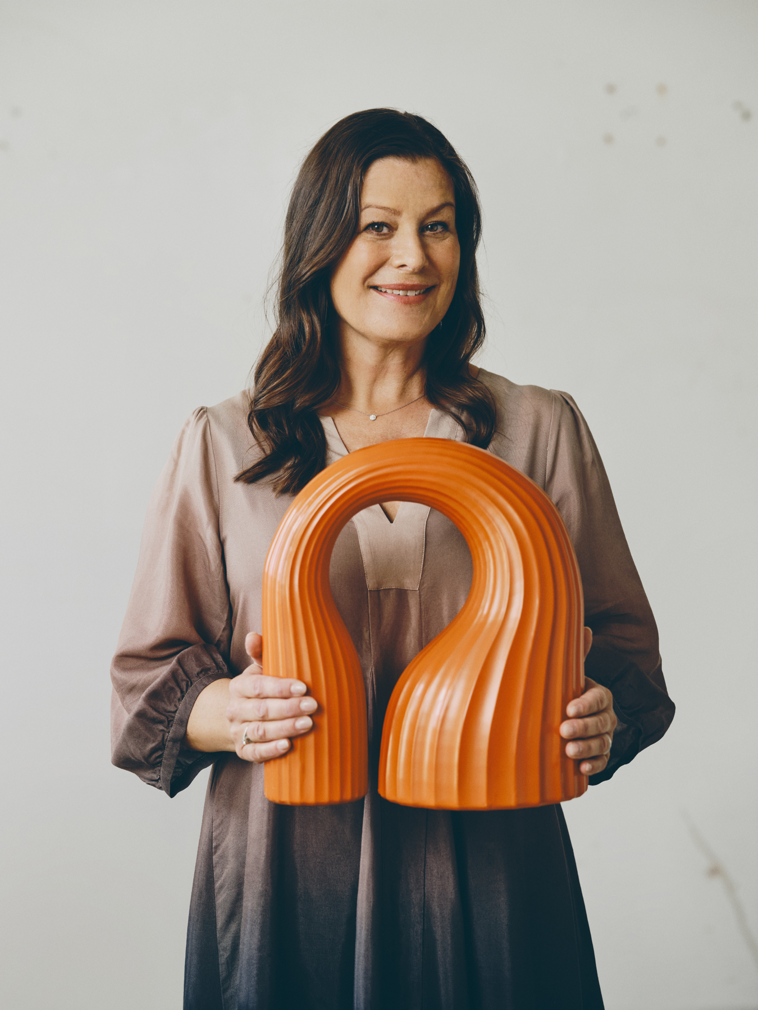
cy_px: 505
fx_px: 2540
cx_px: 379
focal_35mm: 87
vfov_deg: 22.5
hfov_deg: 17.0
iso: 800
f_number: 4.5
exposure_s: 1/60
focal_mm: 110
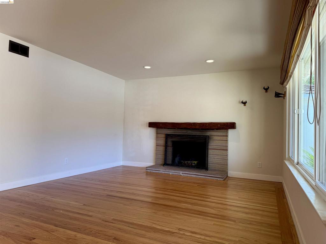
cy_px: 122
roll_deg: -0.8
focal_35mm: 24
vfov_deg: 56.8
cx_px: 163
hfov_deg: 71.6
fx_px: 226
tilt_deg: +3.0
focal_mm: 6.76
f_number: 1.78
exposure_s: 1/118
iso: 80
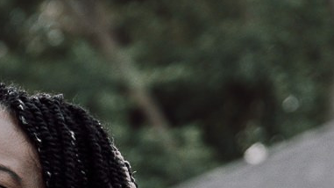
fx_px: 3054
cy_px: 513
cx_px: -301
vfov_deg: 3.5
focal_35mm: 345
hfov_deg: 6.1
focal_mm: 61.2
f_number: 2.8
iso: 250
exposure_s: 1/320
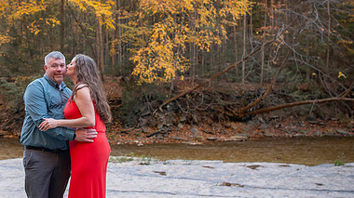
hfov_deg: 40.3
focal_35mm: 50
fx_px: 469
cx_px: 93
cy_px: 74
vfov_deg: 23.8
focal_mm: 24
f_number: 2.8
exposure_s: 1/320
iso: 640
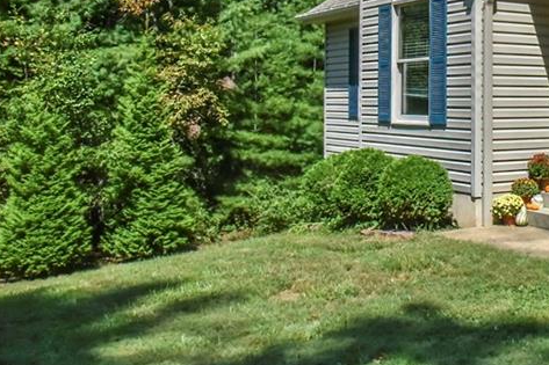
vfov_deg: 25.3
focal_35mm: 52
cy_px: 46
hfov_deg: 33.9
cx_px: 583
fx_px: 793
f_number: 22
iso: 4000
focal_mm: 24
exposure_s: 1/500
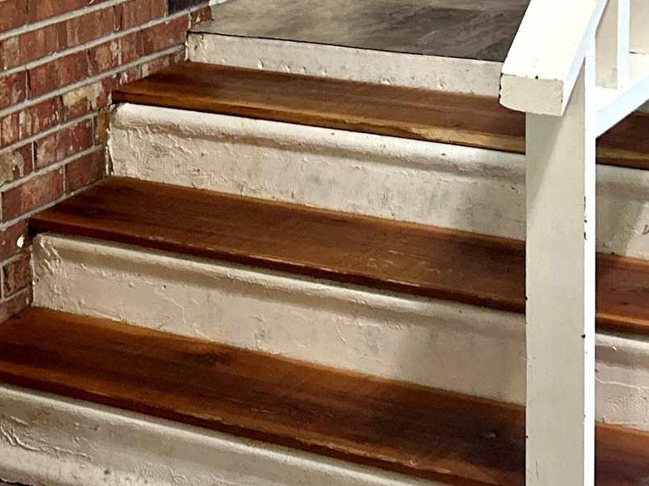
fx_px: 1875
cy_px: -221
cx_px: 134
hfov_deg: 19.5
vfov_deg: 14.0
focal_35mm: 100
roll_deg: +1.5
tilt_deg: -4.7
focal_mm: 5.7
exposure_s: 1/60
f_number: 1.5
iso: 320
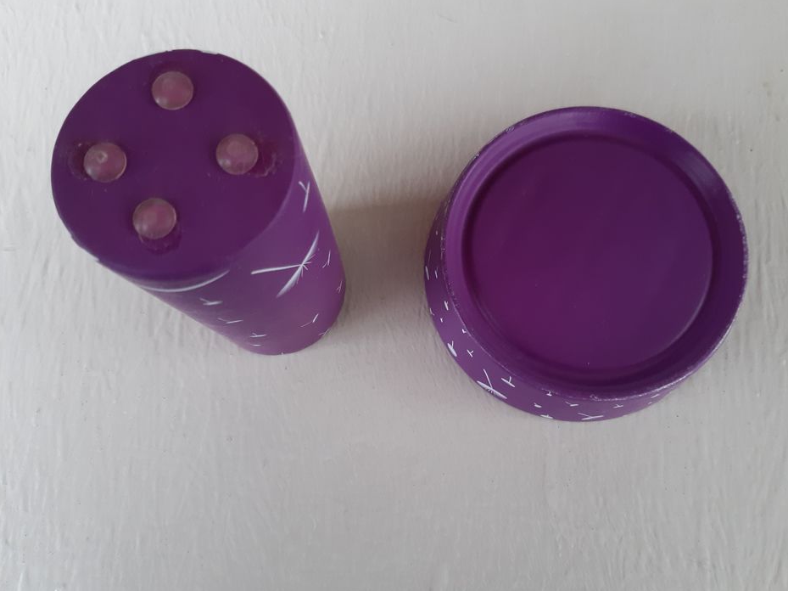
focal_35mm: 28
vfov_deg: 49.7
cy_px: 301
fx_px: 637
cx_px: 416
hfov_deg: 63.4
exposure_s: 1/50
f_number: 1.7
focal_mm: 3.92
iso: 160
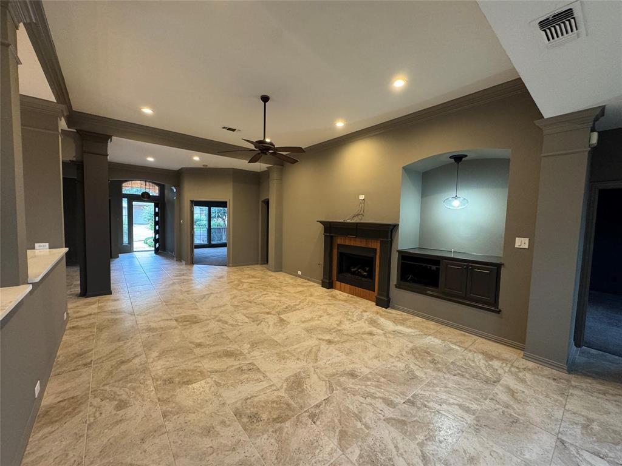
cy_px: 233
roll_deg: -2.3
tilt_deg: -3.9
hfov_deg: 102.1
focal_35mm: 14
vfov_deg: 85.7
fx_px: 252
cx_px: 311
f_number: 2.2
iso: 500
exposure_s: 1/60
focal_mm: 2.22
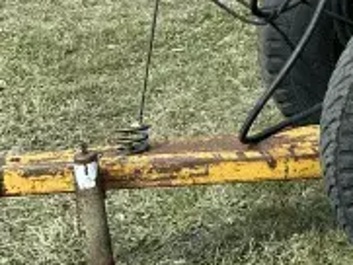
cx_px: 747
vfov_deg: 11.4
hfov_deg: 13.0
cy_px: -88
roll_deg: +0.2
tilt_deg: -6.4
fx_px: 1296
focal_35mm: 127
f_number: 1.78
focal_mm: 6.86
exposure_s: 1/1812
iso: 80
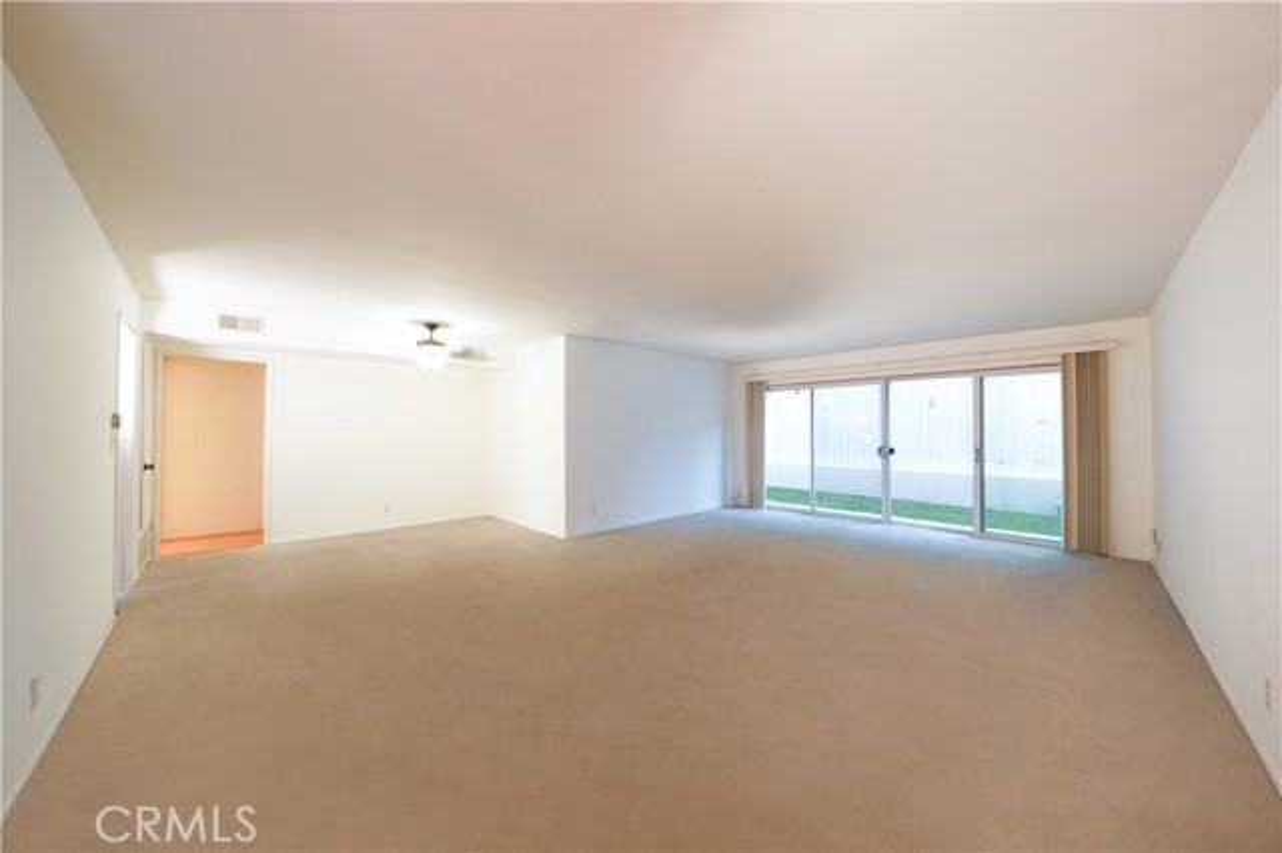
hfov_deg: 112.6
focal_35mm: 12
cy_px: 426
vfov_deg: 89.9
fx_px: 427
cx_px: 641
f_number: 18
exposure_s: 10
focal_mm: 12
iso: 125
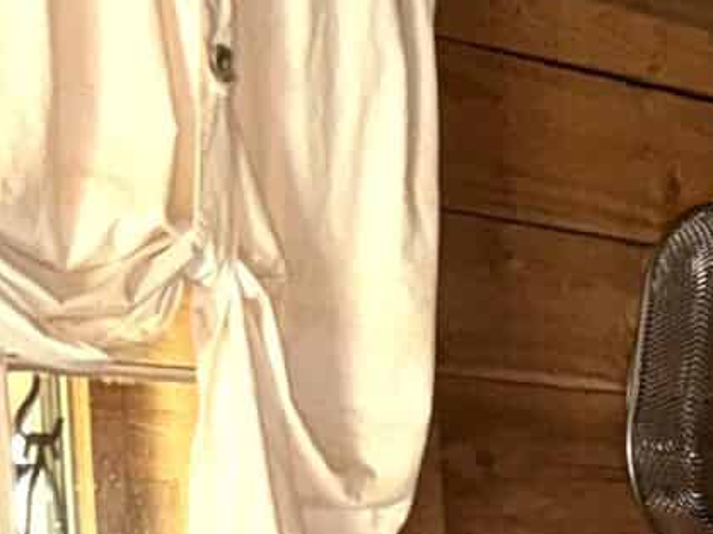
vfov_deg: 9.4
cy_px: 1106
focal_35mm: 147
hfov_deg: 11.4
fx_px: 3026
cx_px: 1663
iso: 125
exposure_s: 1/17
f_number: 1.78
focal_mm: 6.76
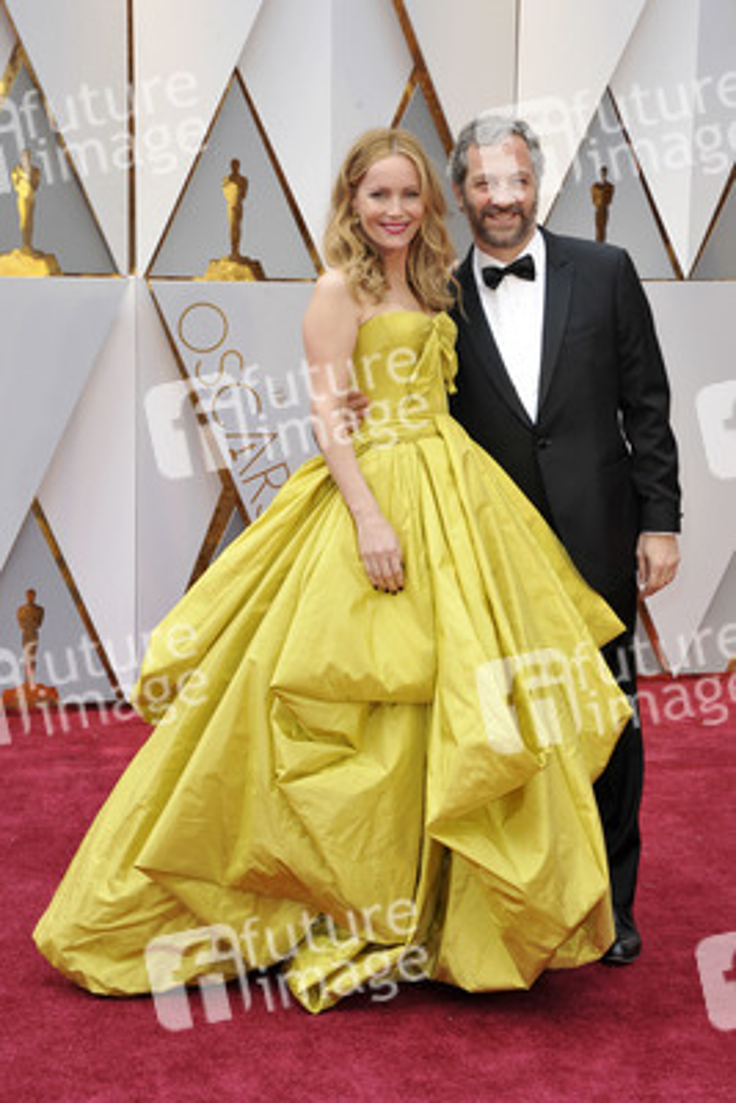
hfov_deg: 20.9
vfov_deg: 30.9
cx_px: 368
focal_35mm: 65
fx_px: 1991
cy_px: 552
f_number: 8
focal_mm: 65
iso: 1000
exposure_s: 1/250
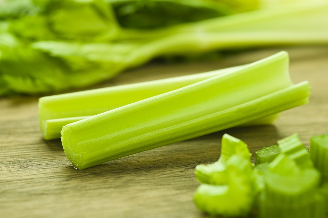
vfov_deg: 16.5
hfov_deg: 24.7
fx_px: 751
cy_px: 109
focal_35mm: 82
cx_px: 164
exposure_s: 1/125
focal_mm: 55
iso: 100
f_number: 5.6
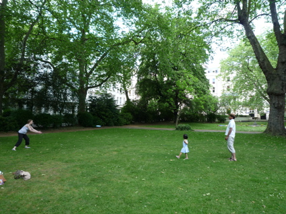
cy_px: 107
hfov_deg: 69.4
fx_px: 206
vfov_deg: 54.8
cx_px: 143
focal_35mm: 25
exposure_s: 1/100
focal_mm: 4.4
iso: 100
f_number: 2.8
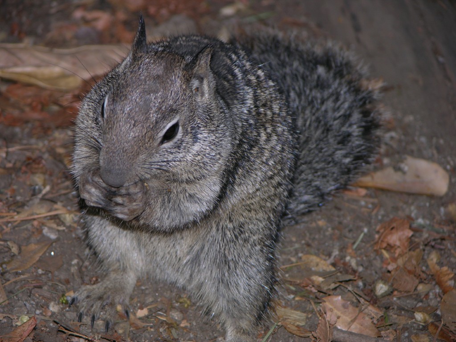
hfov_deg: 7.3
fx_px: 3557
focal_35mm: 270
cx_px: 228
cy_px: 171
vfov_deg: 5.5
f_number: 4.2
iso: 50
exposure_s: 1/253
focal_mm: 67.7
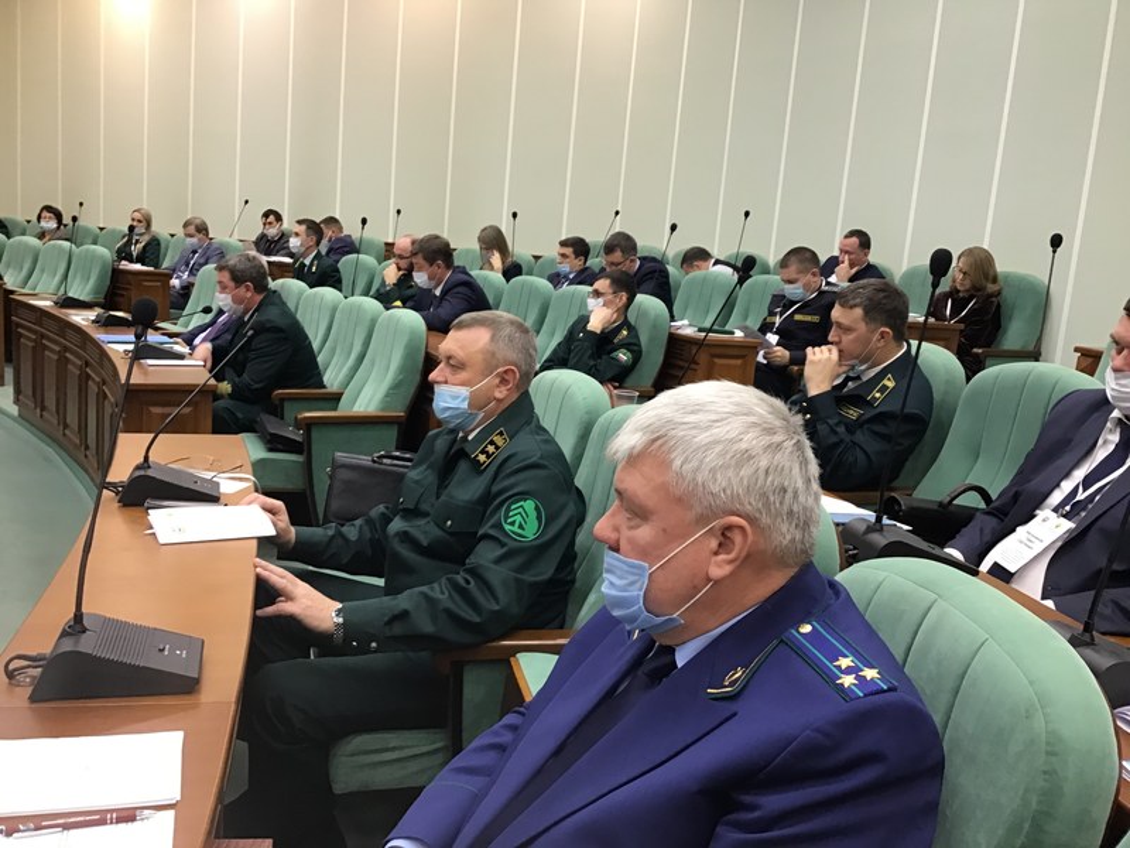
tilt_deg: -11.3
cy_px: 424
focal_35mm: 31
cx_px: 565
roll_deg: -4.6
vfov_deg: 45.4
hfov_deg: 58.4
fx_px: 1012
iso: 125
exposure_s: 1/33
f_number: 2.4
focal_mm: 3.3
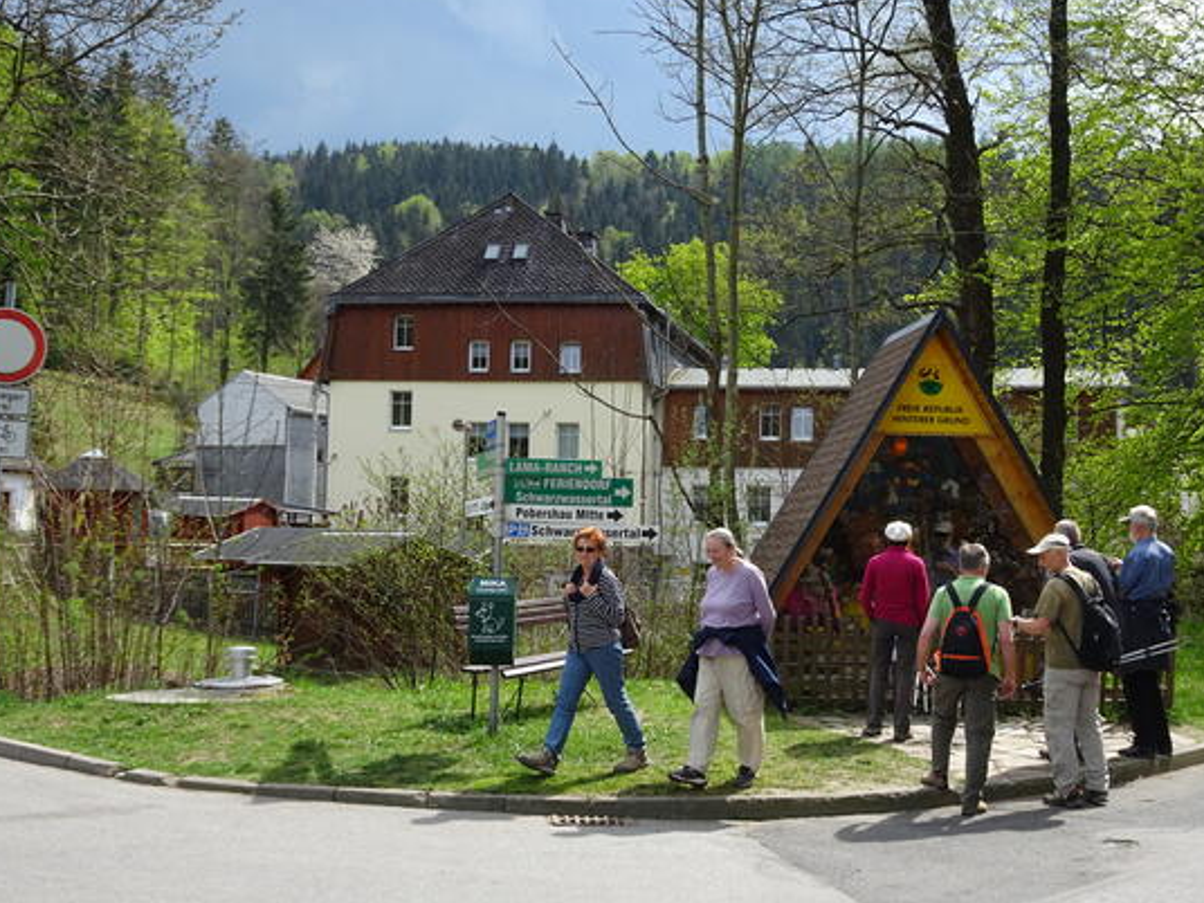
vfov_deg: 29.7
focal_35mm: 49
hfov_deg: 38.8
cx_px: 690
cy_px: 438
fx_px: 1704
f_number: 4
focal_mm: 7.05
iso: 80
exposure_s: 1/320
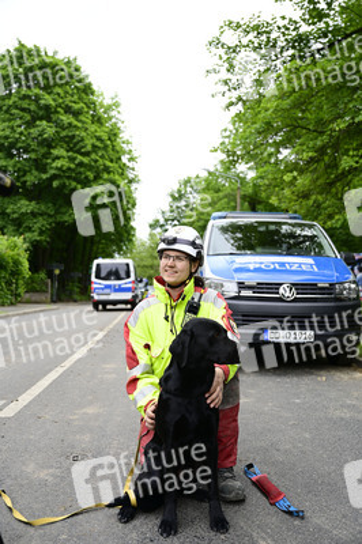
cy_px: 272
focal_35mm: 32
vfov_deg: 58.0
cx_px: 181
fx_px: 491
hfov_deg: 40.5
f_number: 3.2
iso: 100
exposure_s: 1/320
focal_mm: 32.5
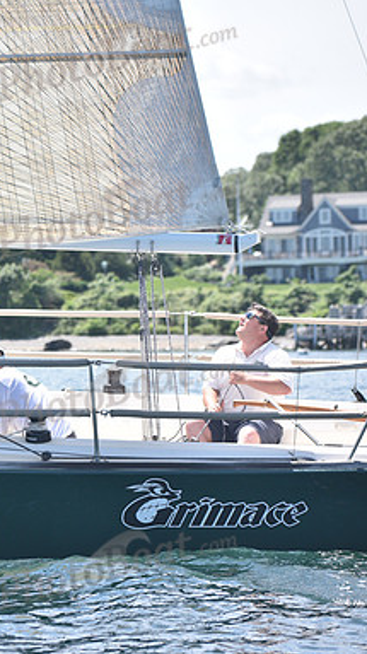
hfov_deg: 8.9
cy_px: 327
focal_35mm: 135
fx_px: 2339
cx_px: -90
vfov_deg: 15.9
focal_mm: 85
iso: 320
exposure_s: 1/800
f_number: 4
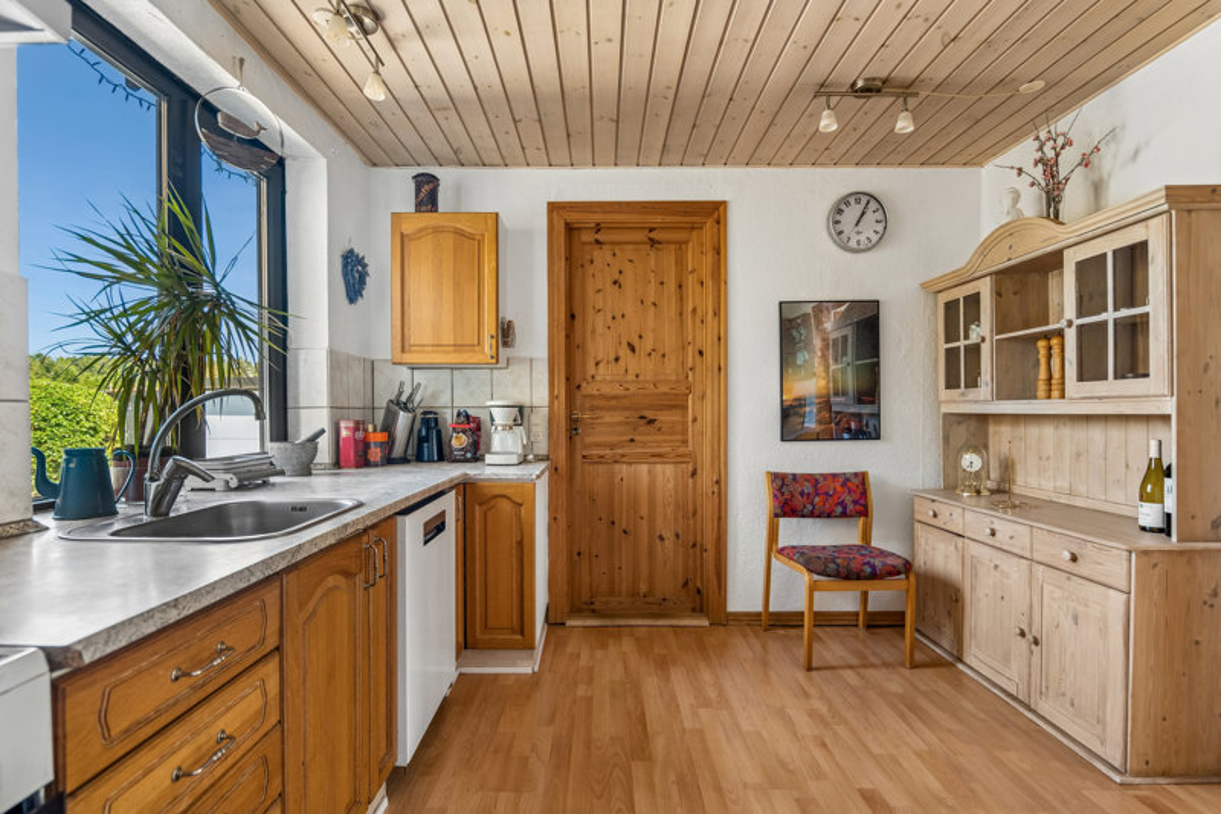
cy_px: 407
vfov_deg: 70.4
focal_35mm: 17
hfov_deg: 93.3
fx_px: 576
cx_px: 610
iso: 400
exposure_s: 1/30
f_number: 4
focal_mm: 17
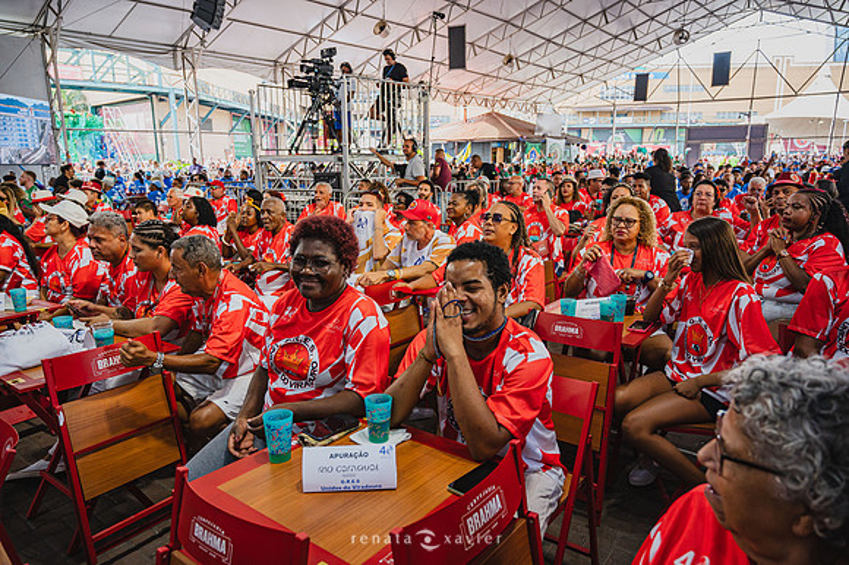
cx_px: 424
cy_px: 282
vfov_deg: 53.1
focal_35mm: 24
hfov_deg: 73.8
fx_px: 566
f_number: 4
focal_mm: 24
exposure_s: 1/320
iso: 1000
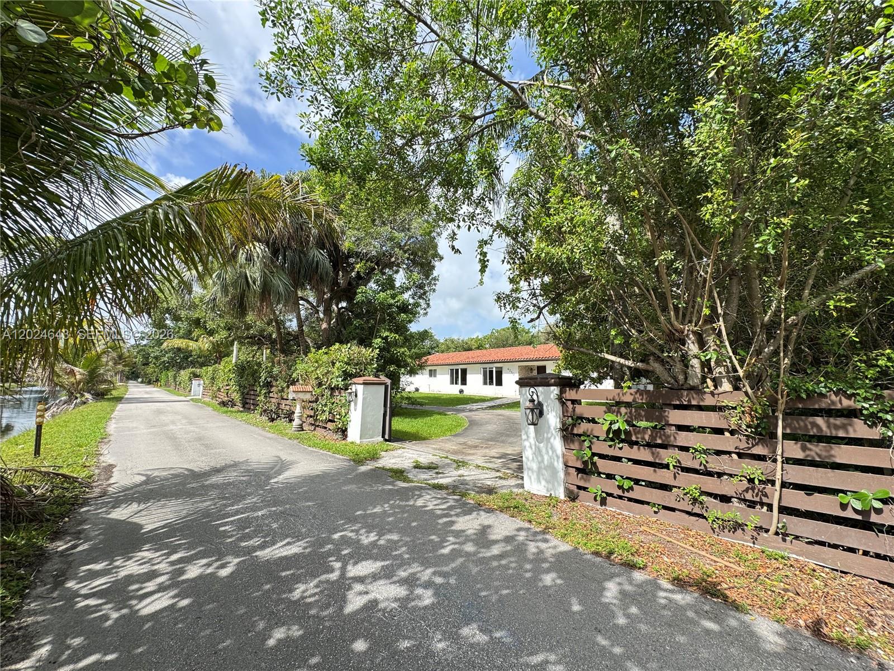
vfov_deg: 85.7
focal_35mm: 14
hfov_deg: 102.1
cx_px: 447
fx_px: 362
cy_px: 336
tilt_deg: +7.2
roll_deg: -0.9
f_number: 2.2
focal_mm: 2.22
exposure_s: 1/734
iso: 50
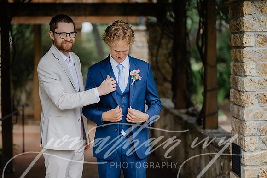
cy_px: 89
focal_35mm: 85
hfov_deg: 23.9
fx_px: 631
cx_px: 134
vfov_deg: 16.1
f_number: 2
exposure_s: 1/2000
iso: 200
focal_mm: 85
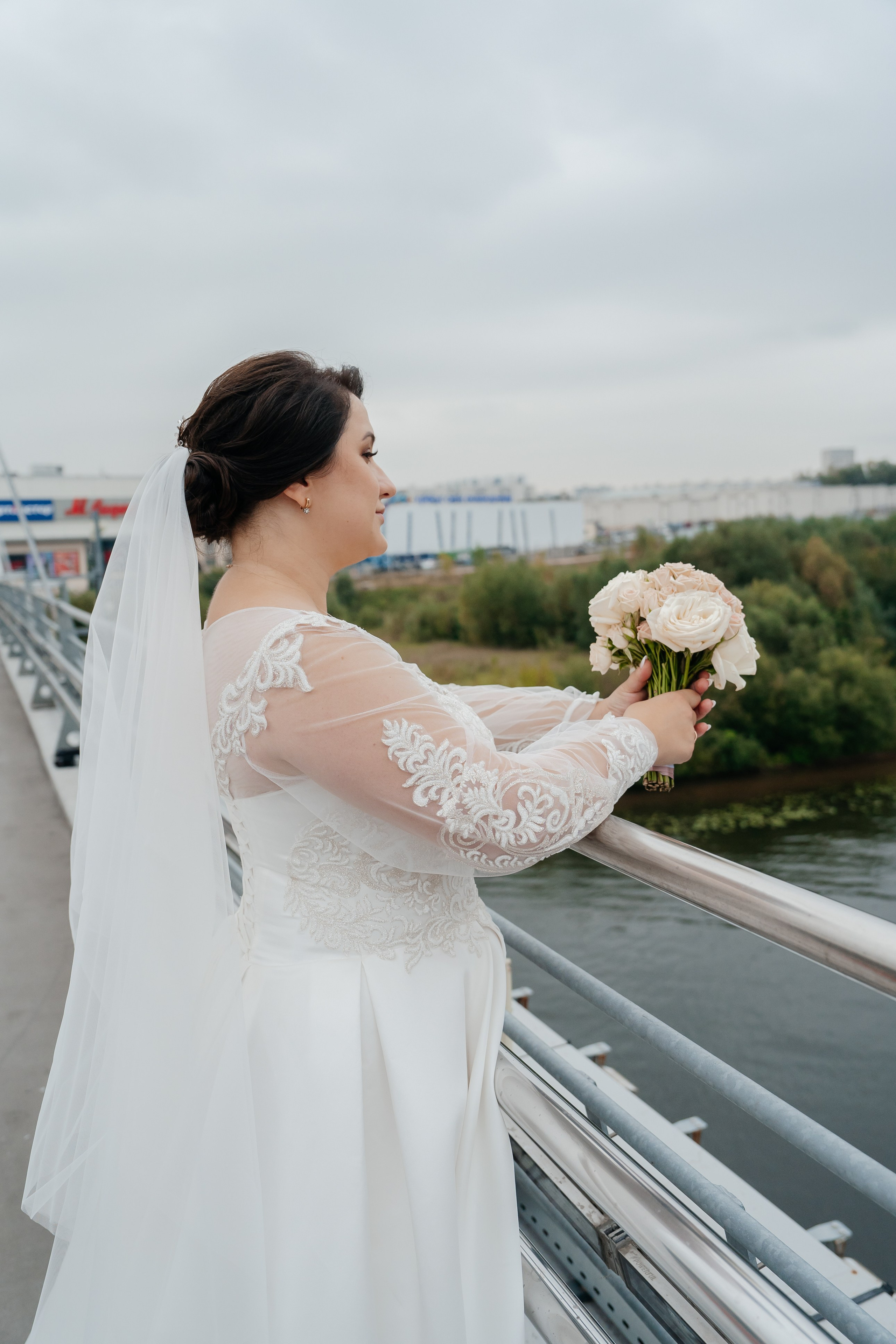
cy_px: 672
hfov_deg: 43.6
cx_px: 448
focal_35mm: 30
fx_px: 1120
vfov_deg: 61.9
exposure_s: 1/2500
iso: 640
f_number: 4
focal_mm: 30
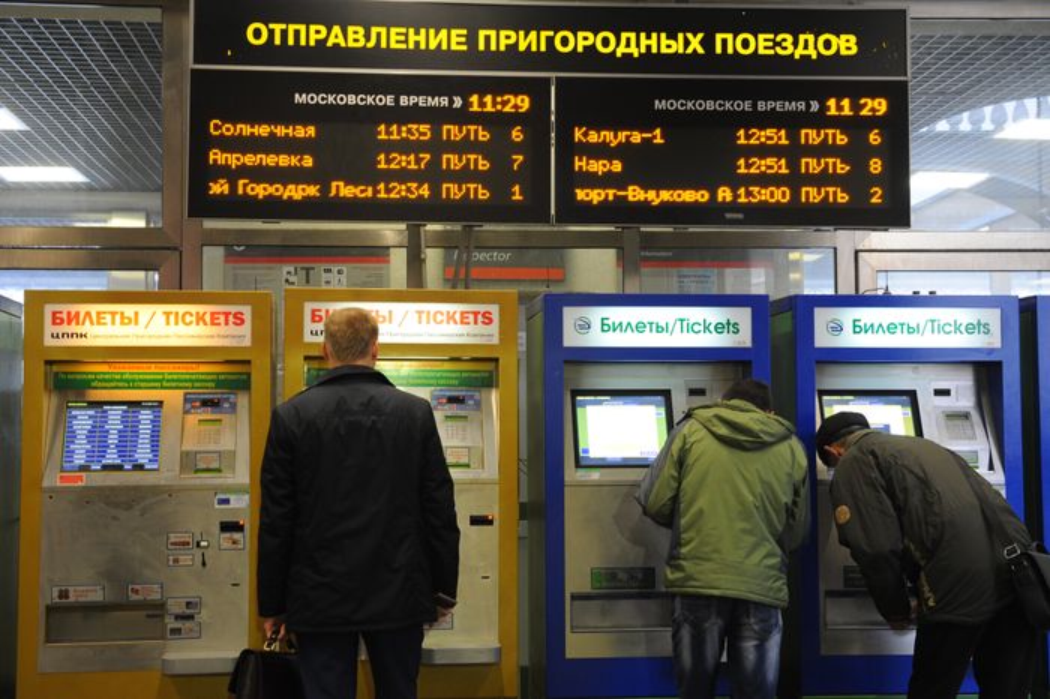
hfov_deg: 38.2
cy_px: 350
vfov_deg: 26.0
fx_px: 1516
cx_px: 525
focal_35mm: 52
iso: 1600
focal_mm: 52
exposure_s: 1/30
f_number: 5
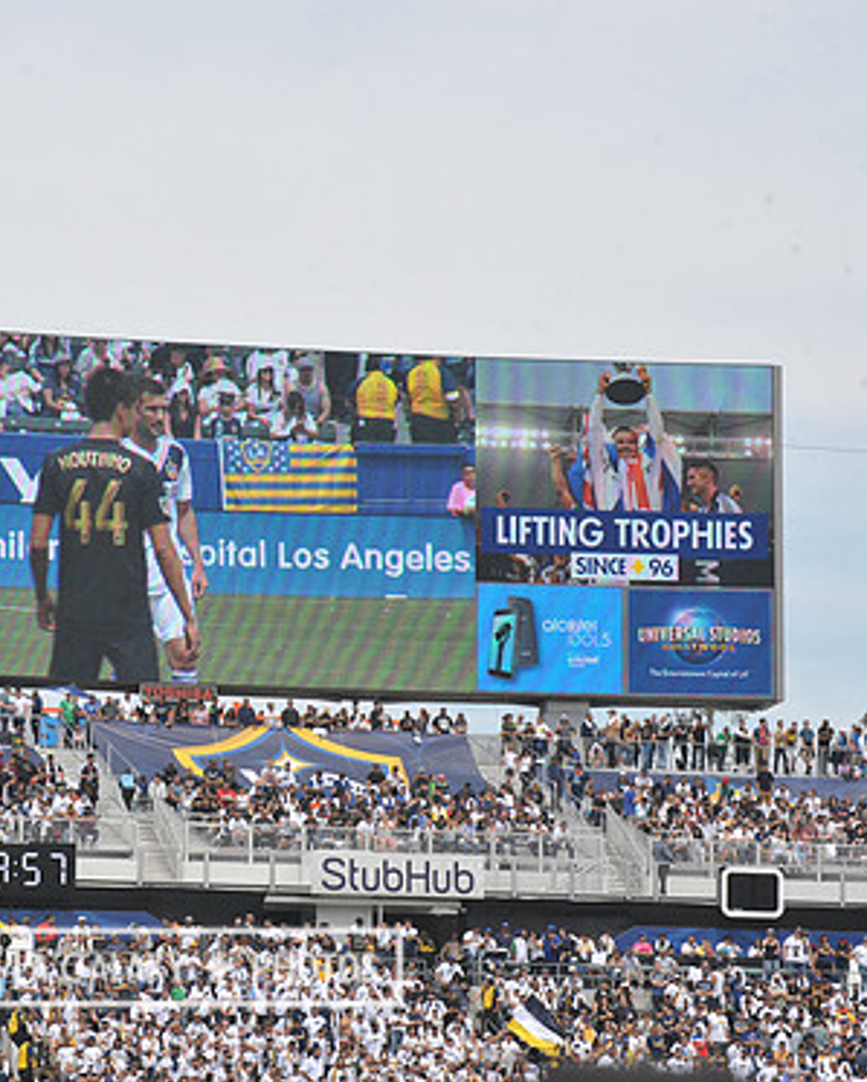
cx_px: 197
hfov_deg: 10.1
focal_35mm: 153
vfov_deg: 12.6
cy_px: 531
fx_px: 4901
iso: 320
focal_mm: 105
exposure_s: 1/500
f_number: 11
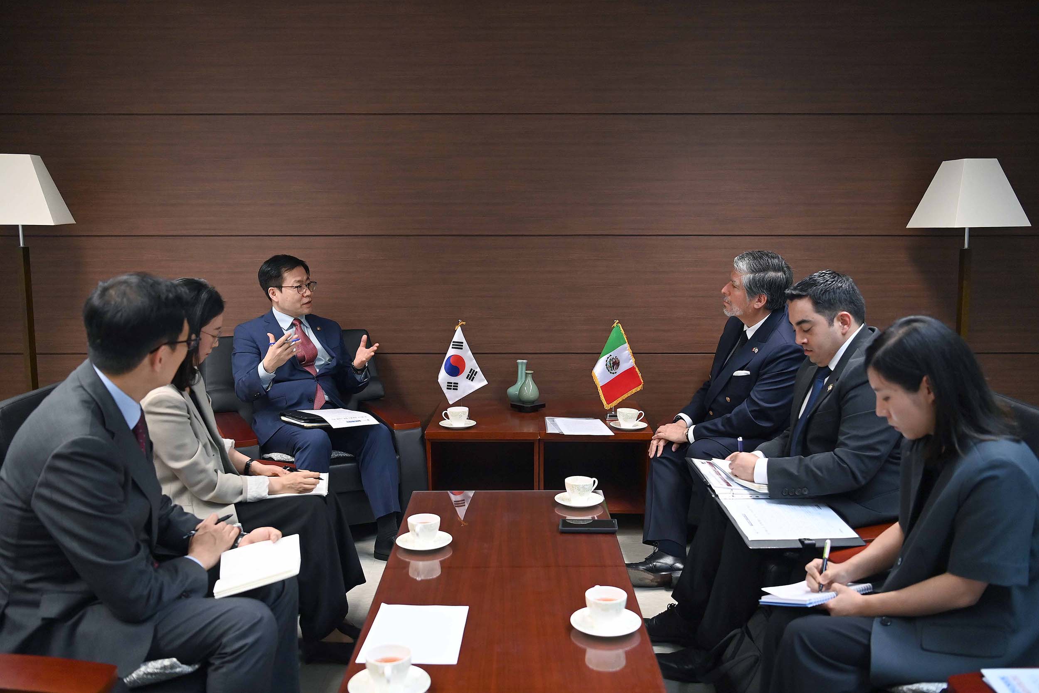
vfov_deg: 38.9
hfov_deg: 55.8
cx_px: 520
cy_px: 346
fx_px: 981
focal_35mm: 34
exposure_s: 1/200
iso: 2000
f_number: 2.8
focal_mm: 34
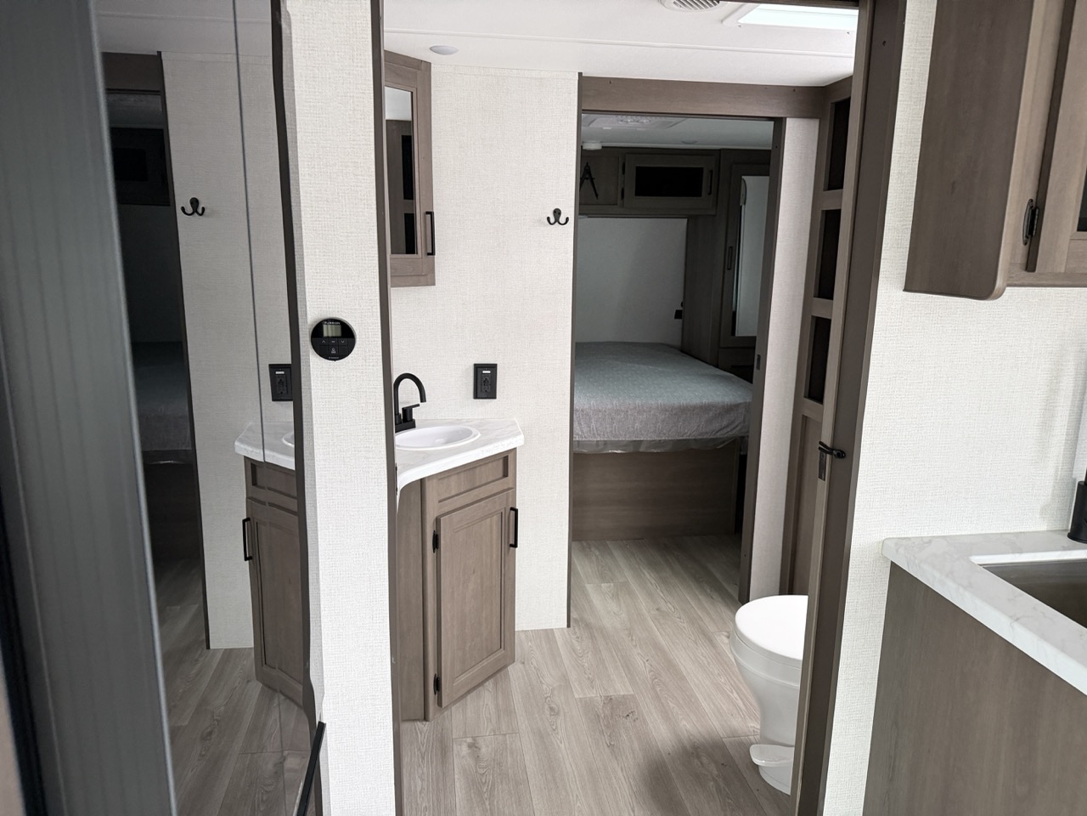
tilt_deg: -10.4
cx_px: 544
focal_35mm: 24
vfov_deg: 56.8
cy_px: 408
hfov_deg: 71.6
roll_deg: +0.5
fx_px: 754
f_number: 1.78
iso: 320
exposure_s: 1/60
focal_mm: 6.76
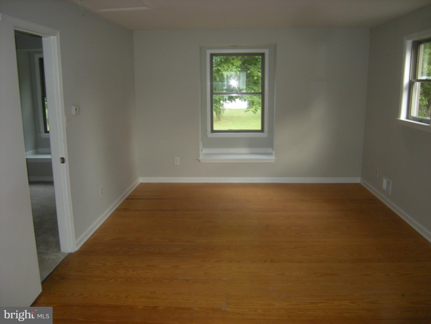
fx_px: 386
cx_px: 216
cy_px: 162
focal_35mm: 31
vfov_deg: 45.4
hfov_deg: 58.4
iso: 154
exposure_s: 1/56.2
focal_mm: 5.3
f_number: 2.9
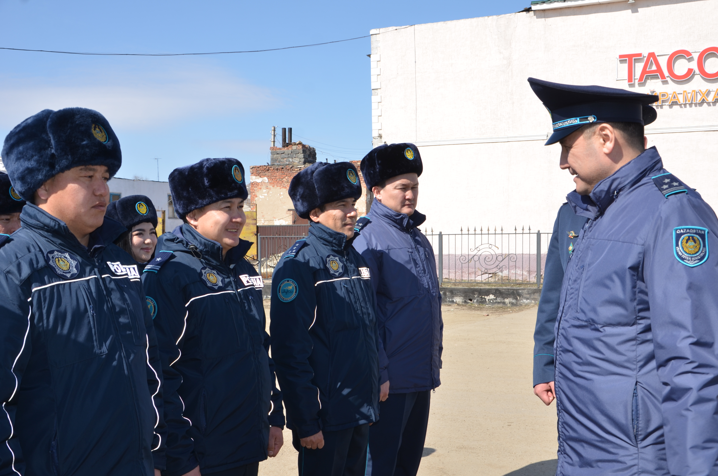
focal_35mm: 42
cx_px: 359
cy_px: 238
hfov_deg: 46.5
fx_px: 836
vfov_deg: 31.8
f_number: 7.1
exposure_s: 1/250
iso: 100
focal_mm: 28
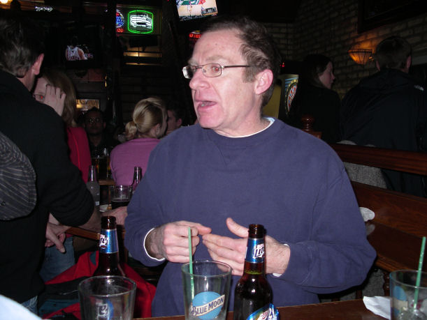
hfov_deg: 50.1
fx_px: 457
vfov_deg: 38.7
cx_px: 214
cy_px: 160
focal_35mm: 37
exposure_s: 1/40
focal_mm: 7.8
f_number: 2.8
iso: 200
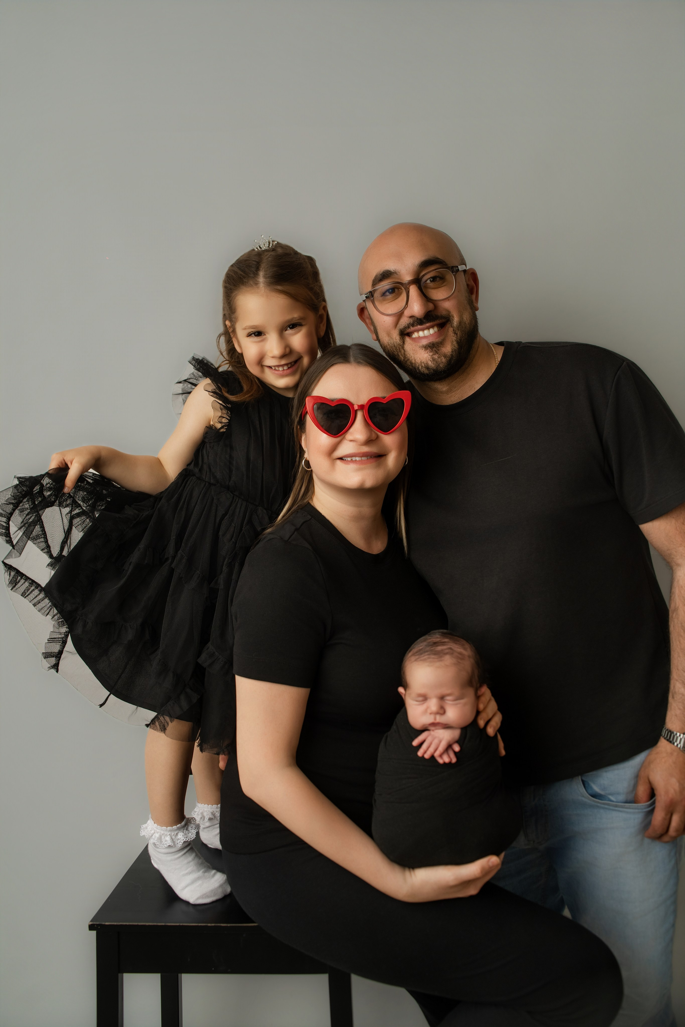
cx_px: 342
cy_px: 514
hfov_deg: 37.9
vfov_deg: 54.4
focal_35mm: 35
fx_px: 999
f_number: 4.5
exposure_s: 1/160
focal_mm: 35
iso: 125
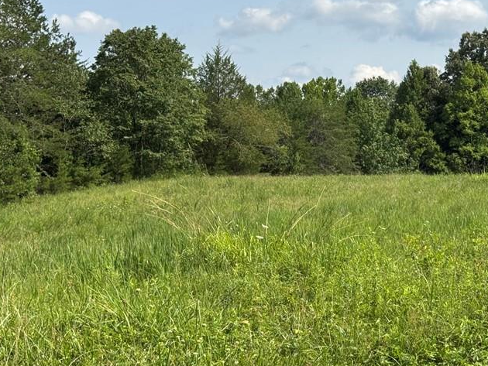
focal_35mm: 78
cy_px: 224
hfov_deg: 25.0
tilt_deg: -4.6
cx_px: 275
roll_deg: +0.2
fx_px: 1100
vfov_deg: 18.9
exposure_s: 1/3425
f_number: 1.78
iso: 64
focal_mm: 6.76
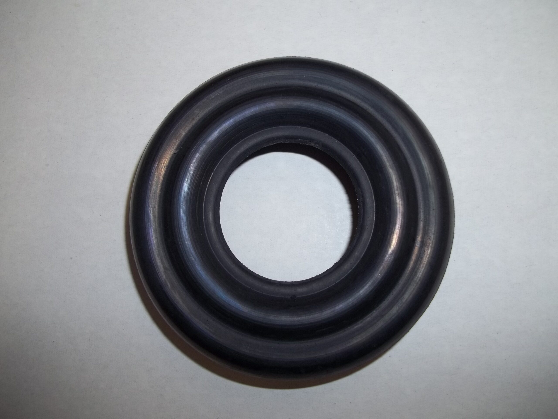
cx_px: 279
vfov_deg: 44.2
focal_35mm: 32
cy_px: 210
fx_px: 516
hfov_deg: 56.8
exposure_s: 1/30
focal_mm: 5.7
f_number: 2.9
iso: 64
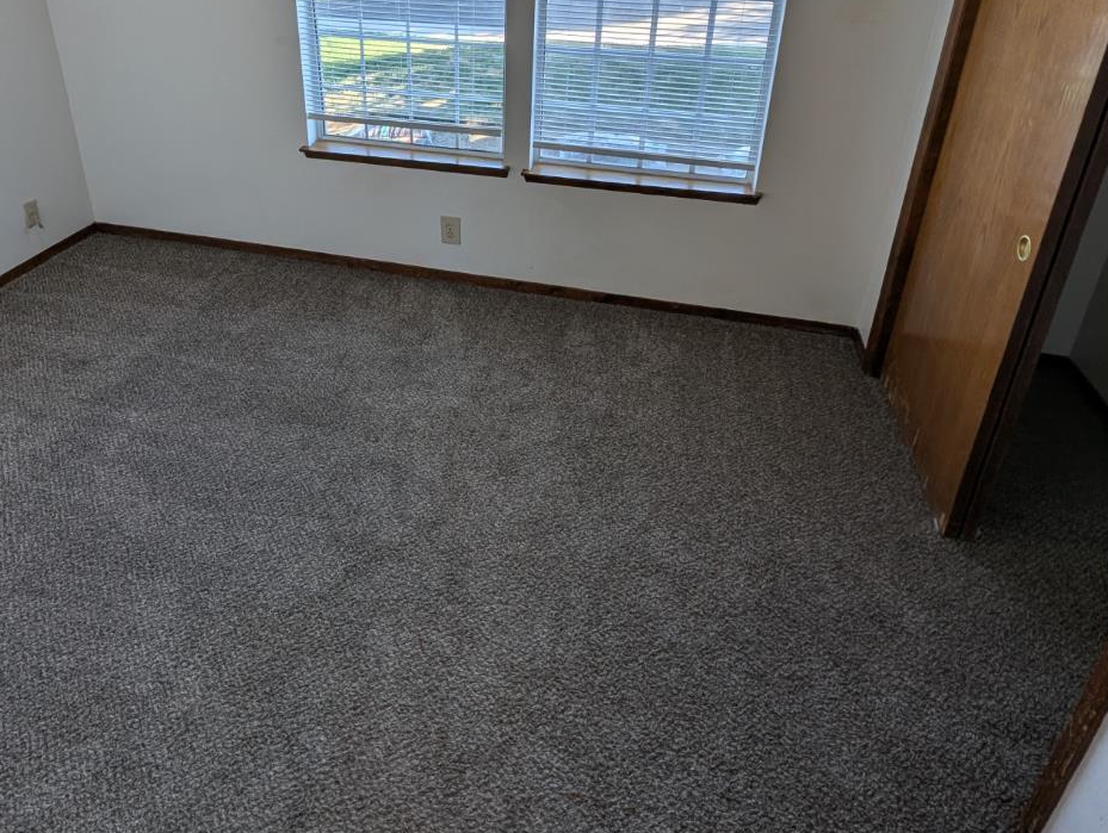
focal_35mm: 21
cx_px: 505
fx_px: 673
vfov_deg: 59.9
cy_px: 202
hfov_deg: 78.7
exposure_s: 1/120
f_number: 2.2
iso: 48
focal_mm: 1.95
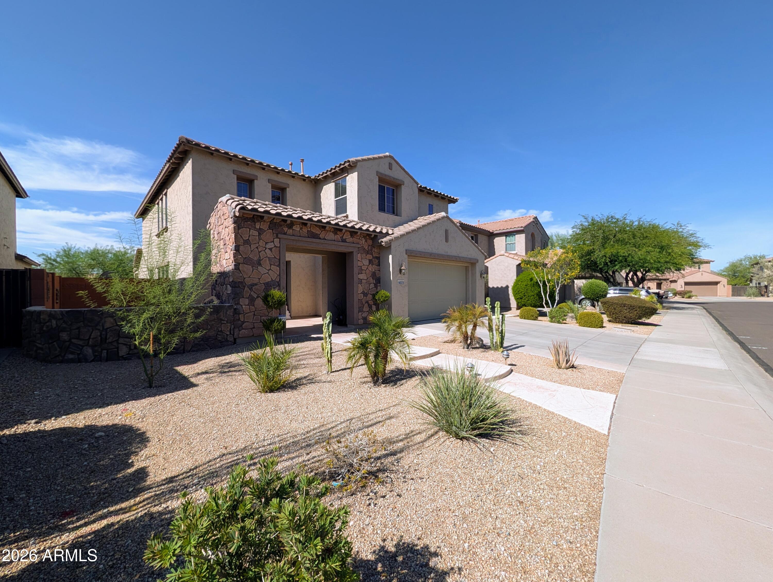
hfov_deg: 110.5
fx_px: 268
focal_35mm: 12
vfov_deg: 94.6
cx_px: 386
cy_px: 291
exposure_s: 1/3077
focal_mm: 2.02
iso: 54
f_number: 1.7
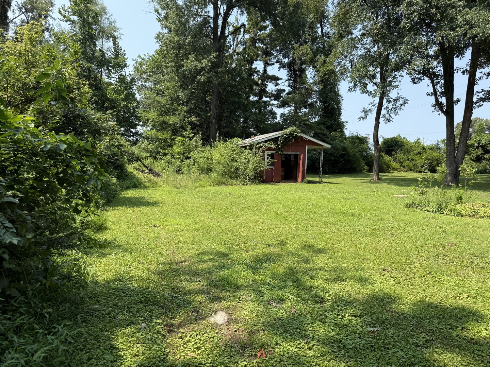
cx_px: 245
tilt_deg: -2.8
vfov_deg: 56.8
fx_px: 340
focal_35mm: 24
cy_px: 184
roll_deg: -1.3
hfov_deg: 71.6
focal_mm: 6.76
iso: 80
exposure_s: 1/1949
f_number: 1.78
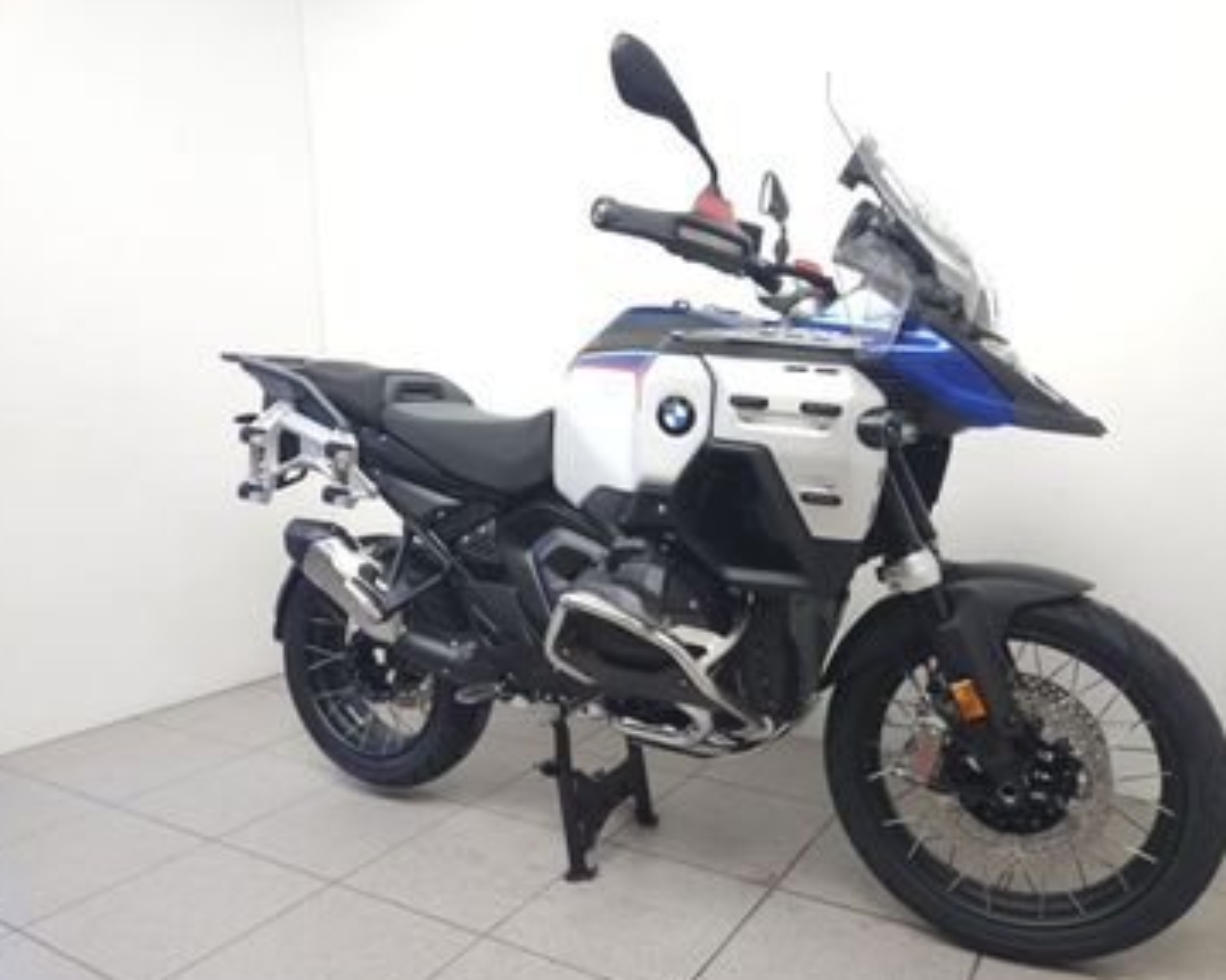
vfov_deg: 56.8
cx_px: 659
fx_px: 907
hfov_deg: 68.0
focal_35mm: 25
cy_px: 502
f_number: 1.8
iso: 125
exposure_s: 1/100
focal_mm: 5.4
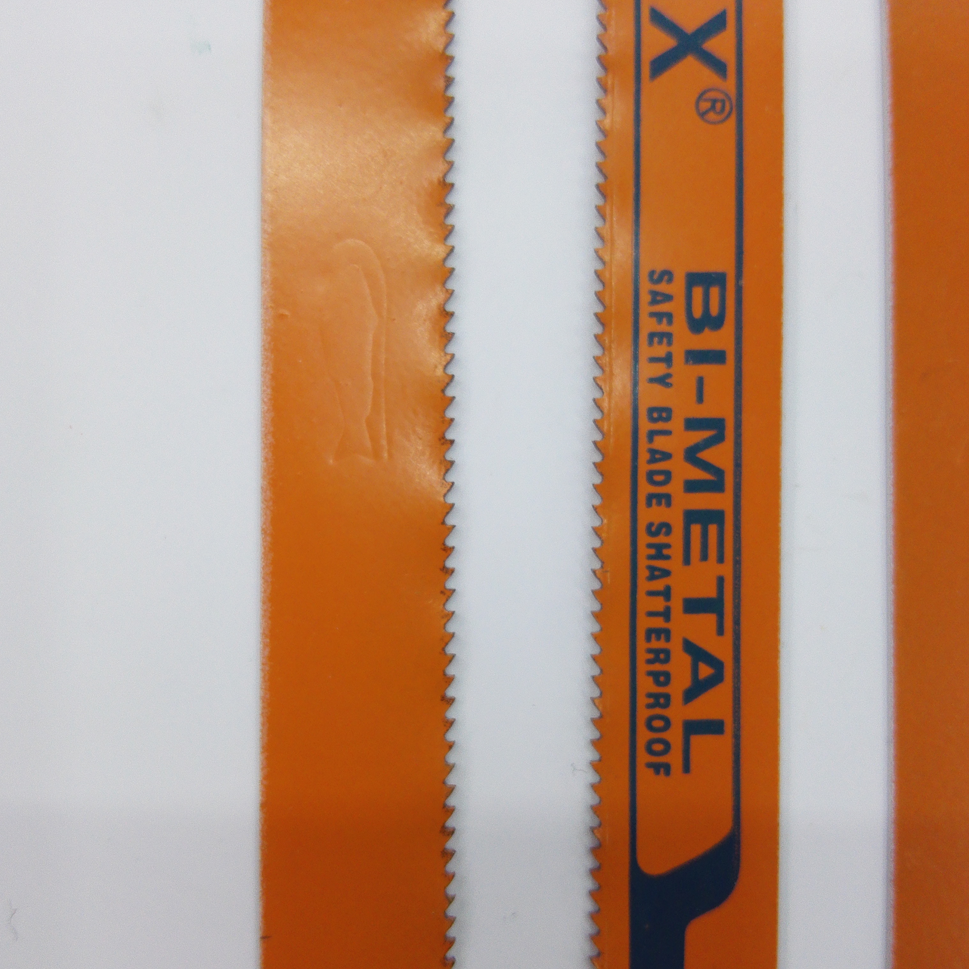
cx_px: 476
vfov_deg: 47.2
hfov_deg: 47.2
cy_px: 494
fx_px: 1108
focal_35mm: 35
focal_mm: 3.8
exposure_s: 1/33.4
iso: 125
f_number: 2
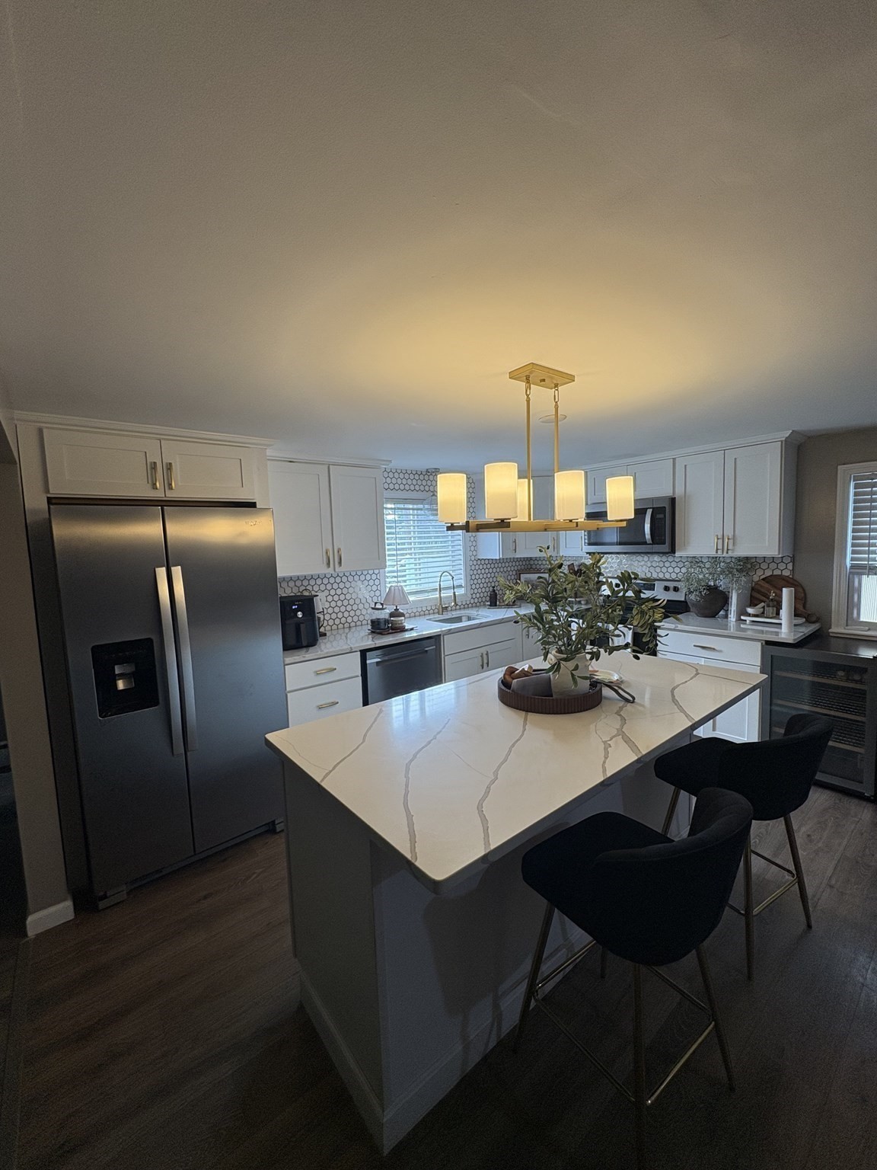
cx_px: 438
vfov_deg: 102.1
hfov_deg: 85.7
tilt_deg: -5.2
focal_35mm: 14
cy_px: 585
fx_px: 473
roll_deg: +2.3
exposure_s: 1/120
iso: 80
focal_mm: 2.22
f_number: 2.2
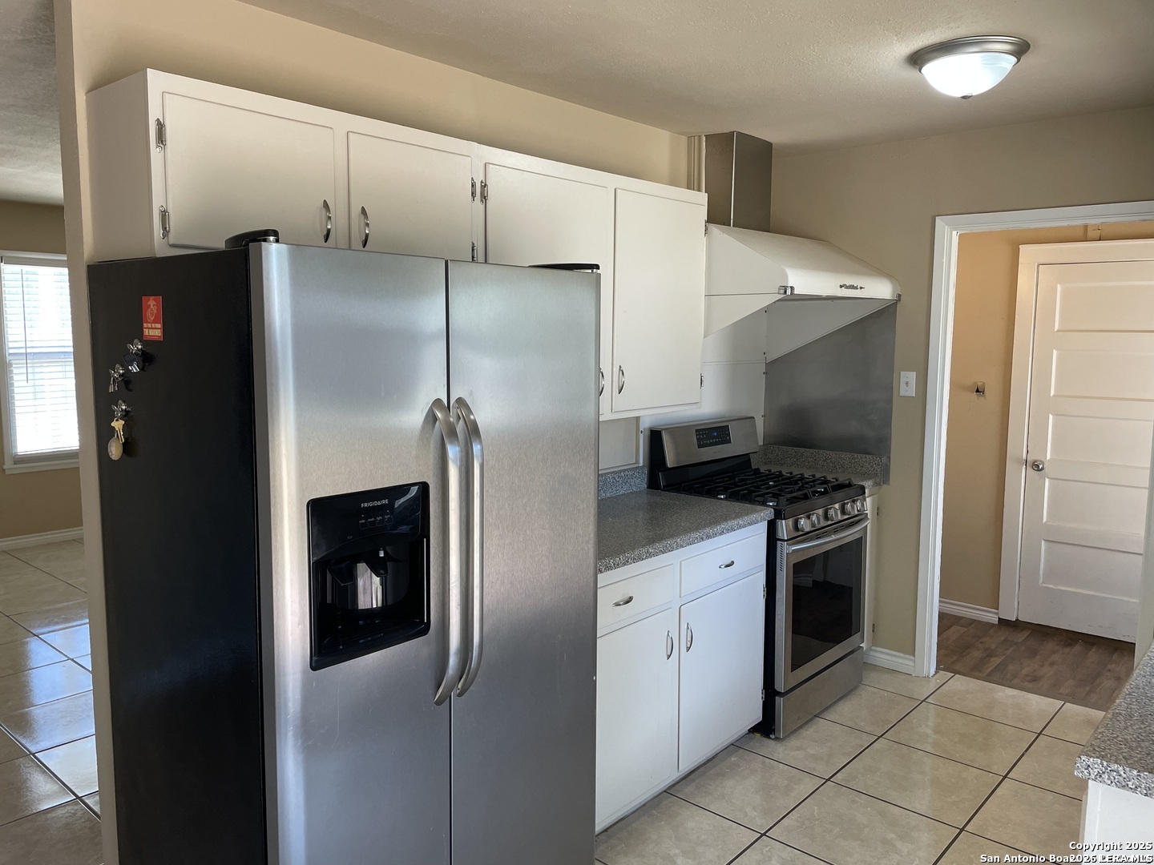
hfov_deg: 67.3
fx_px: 867
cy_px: 432
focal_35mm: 26
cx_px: 577
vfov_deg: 53.1
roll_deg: -0.6
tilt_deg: -6.7
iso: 100
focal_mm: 4.2
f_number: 1.6
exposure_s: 1/120
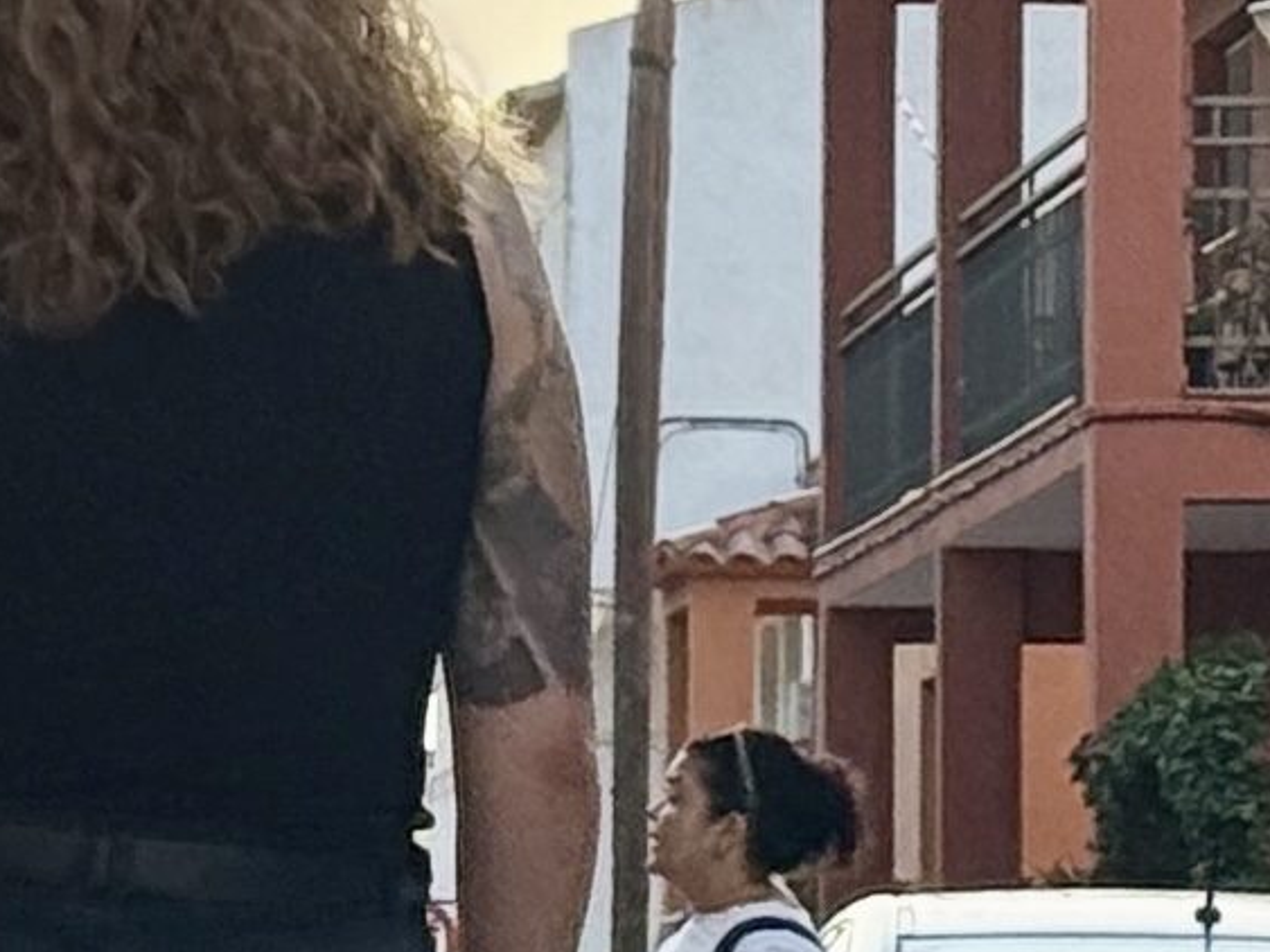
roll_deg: -0.4
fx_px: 7593
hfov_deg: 8.9
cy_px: 1041
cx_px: -1459
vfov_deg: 7.1
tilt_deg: +3.4
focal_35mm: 207
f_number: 1.78
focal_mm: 6.76
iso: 100
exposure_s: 1/2146
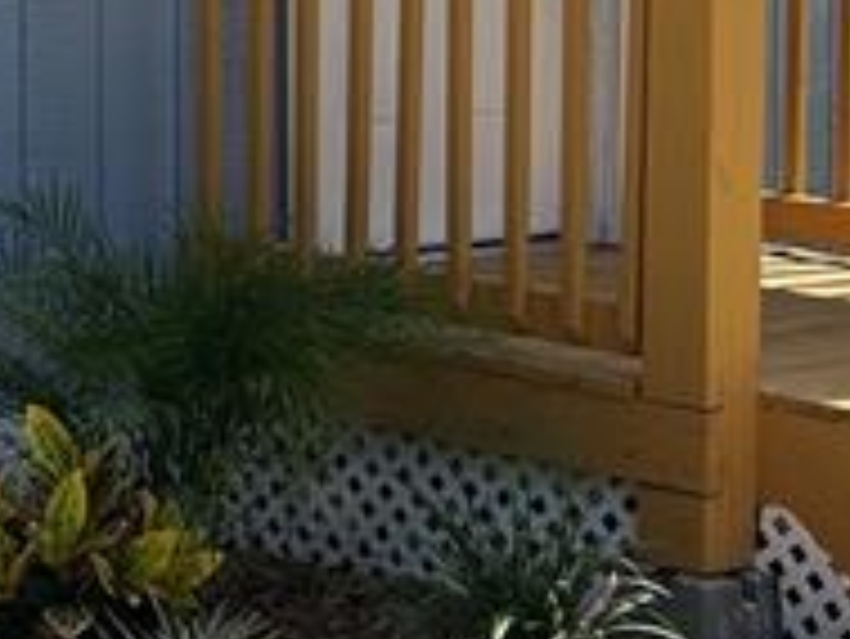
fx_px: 3464
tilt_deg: -4.5
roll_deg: -0.1
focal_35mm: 141
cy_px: -50
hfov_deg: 13.2
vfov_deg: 10.4
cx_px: -427
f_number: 1.5
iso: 50
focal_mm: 5.7
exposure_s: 1/2841
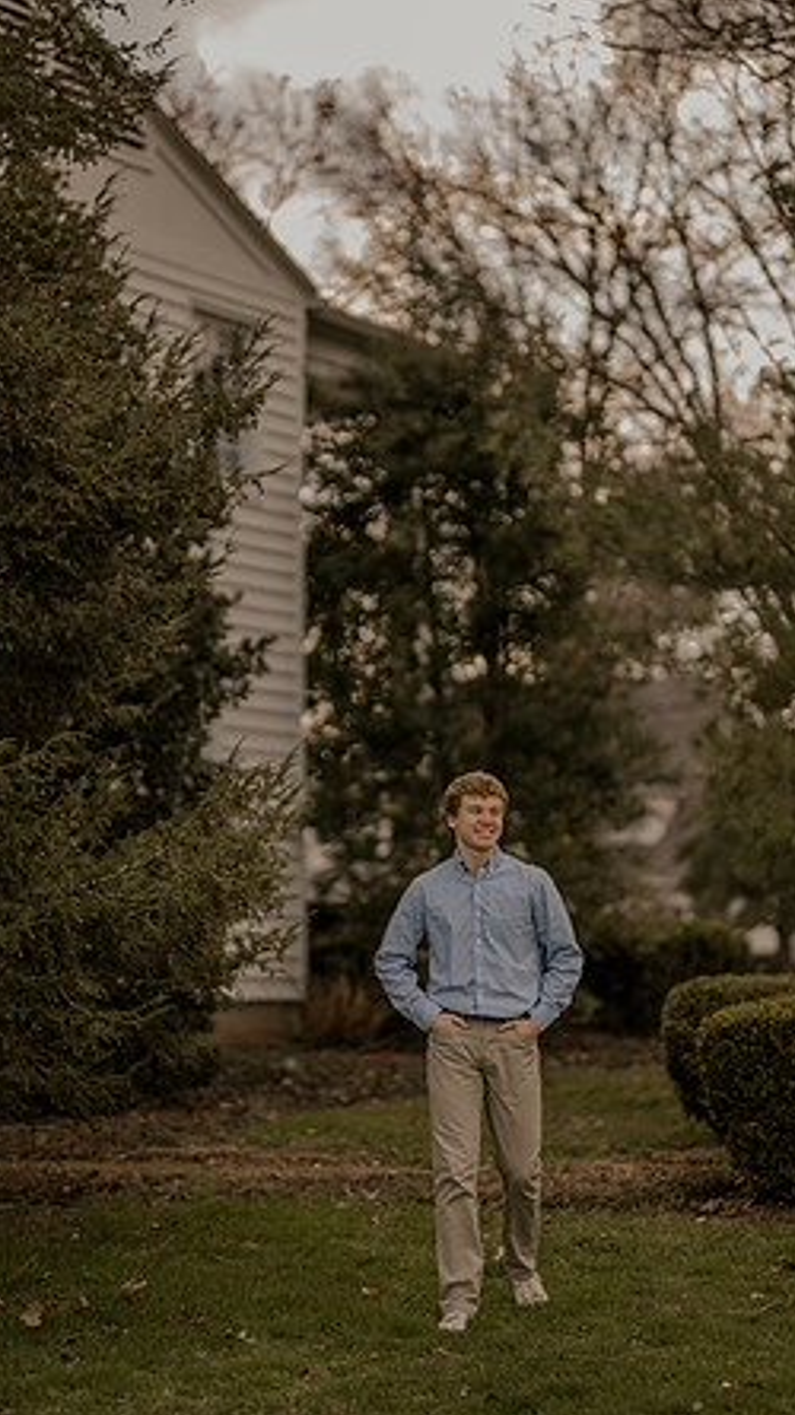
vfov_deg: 23.7
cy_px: 709
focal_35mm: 90
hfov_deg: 13.4
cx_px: 439
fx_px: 3376
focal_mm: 85
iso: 100
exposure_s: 1/800
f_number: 1.4
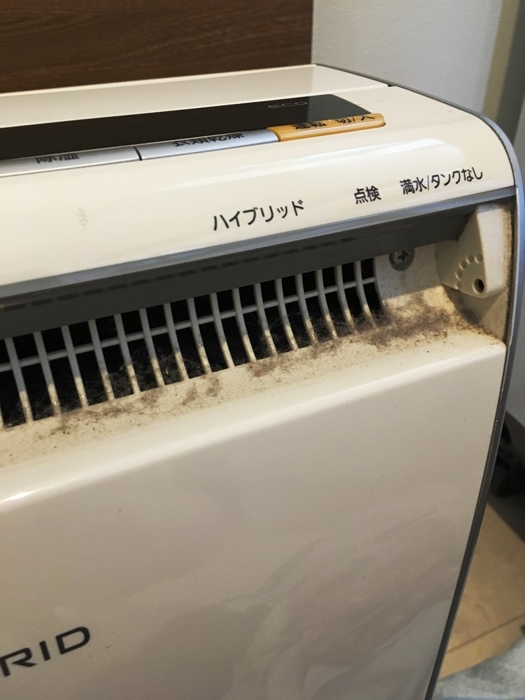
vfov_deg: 61.7
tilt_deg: -35.3
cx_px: 262
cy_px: 350
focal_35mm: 29
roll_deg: +0.1
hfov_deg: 48.2
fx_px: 586
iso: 125
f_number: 2.2
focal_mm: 4.15
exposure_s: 1/30
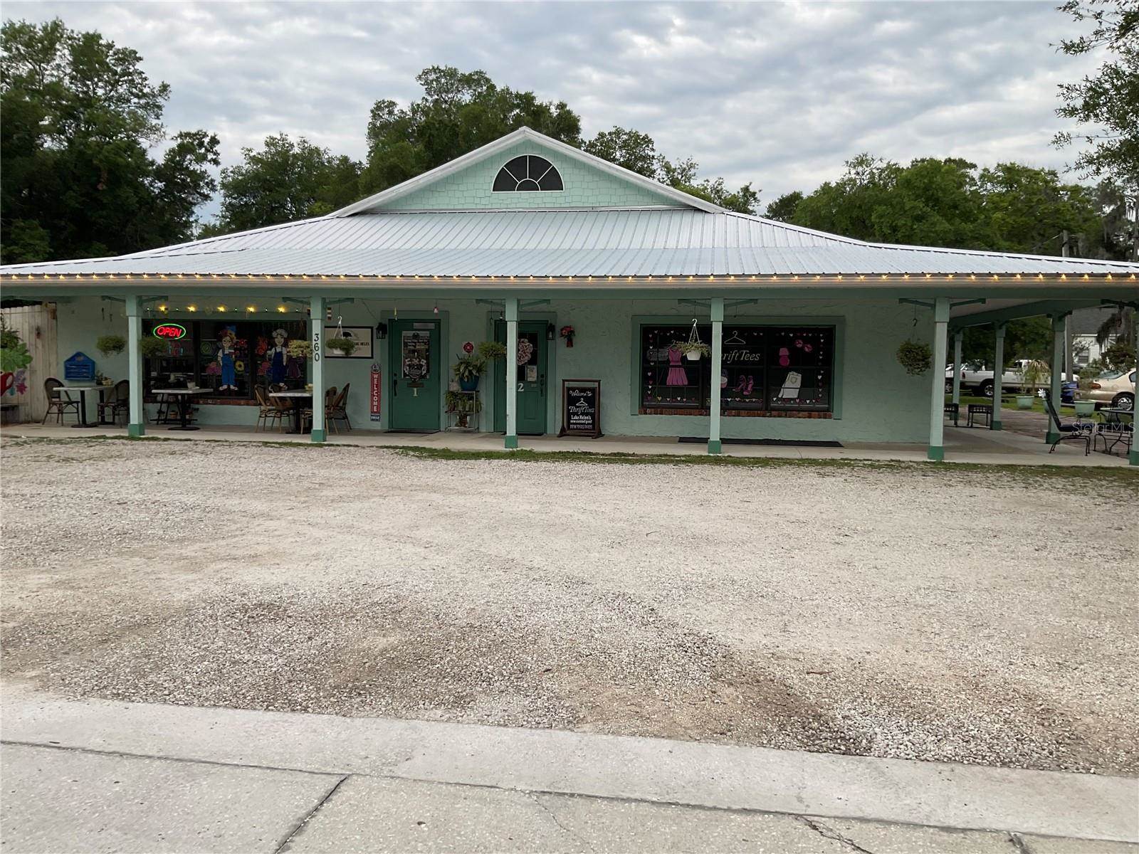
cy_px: 427
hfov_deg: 61.7
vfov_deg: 48.2
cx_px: 570
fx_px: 954
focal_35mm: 29
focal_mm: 3
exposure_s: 1/151
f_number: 1.8
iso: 16
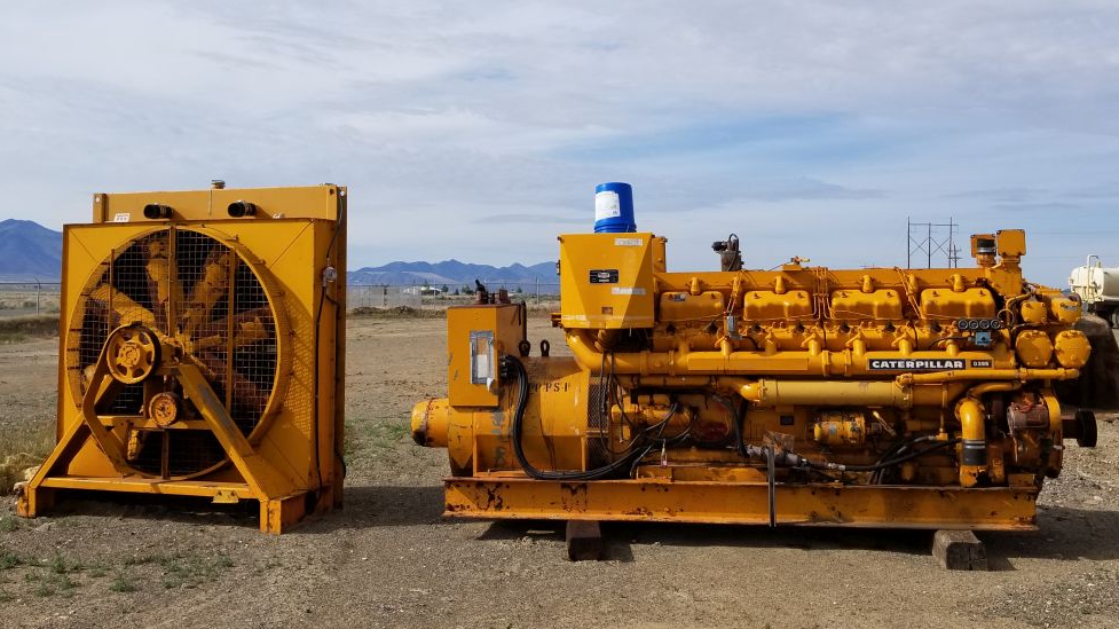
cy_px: 245
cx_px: 569
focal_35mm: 29
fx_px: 860
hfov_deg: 66.1
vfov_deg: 39.9
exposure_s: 1/3344
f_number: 1.7
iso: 50
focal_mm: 4.25
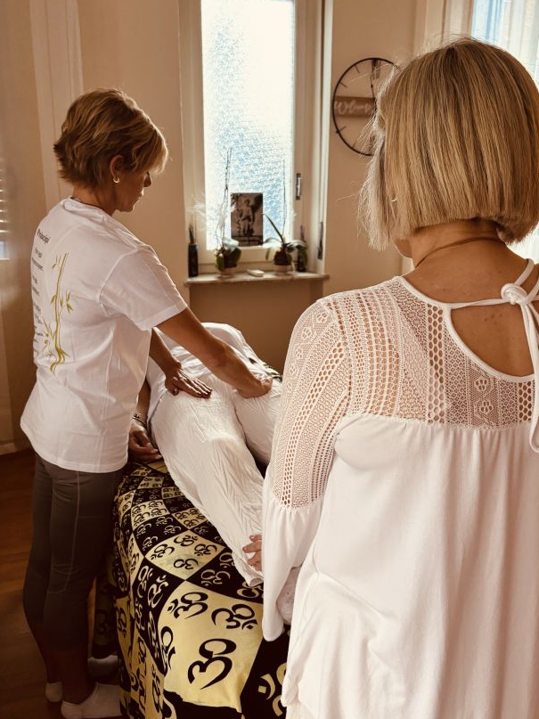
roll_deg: -1.8
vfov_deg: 55.4
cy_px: 365
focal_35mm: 33
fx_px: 685
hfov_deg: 42.9
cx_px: 293
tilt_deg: -17.0
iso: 320
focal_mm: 5.96
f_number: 1.6
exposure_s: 1/50
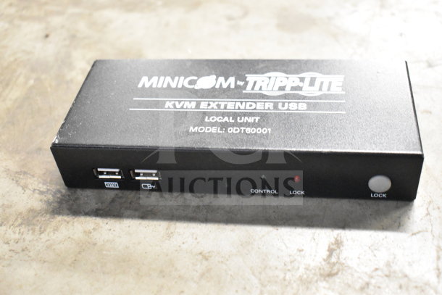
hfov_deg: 42.3
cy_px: 148
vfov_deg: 29.0
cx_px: 221
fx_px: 571
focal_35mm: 46
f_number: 4.2
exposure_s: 1/50
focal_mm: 31
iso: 11400
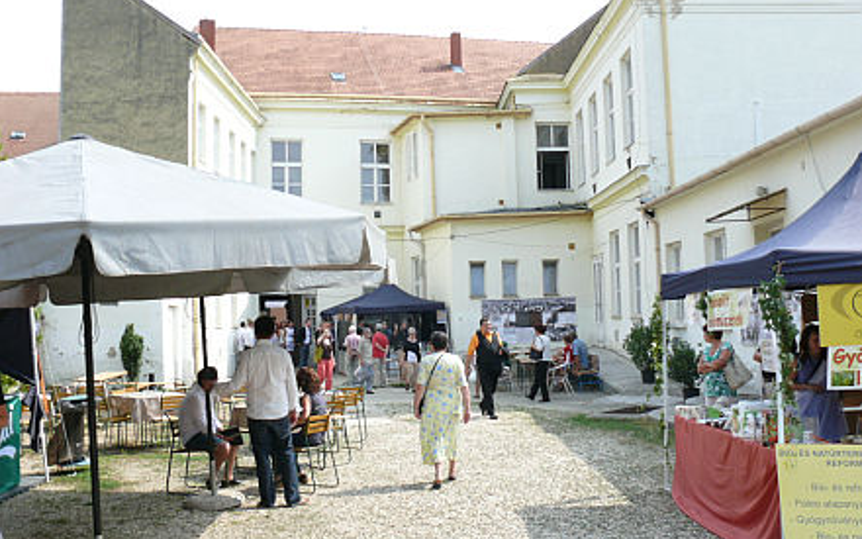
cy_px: 263
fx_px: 893
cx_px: 423
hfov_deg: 51.5
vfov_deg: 33.6
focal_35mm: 38
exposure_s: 1/200
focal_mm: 7.4
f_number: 5.6
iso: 100
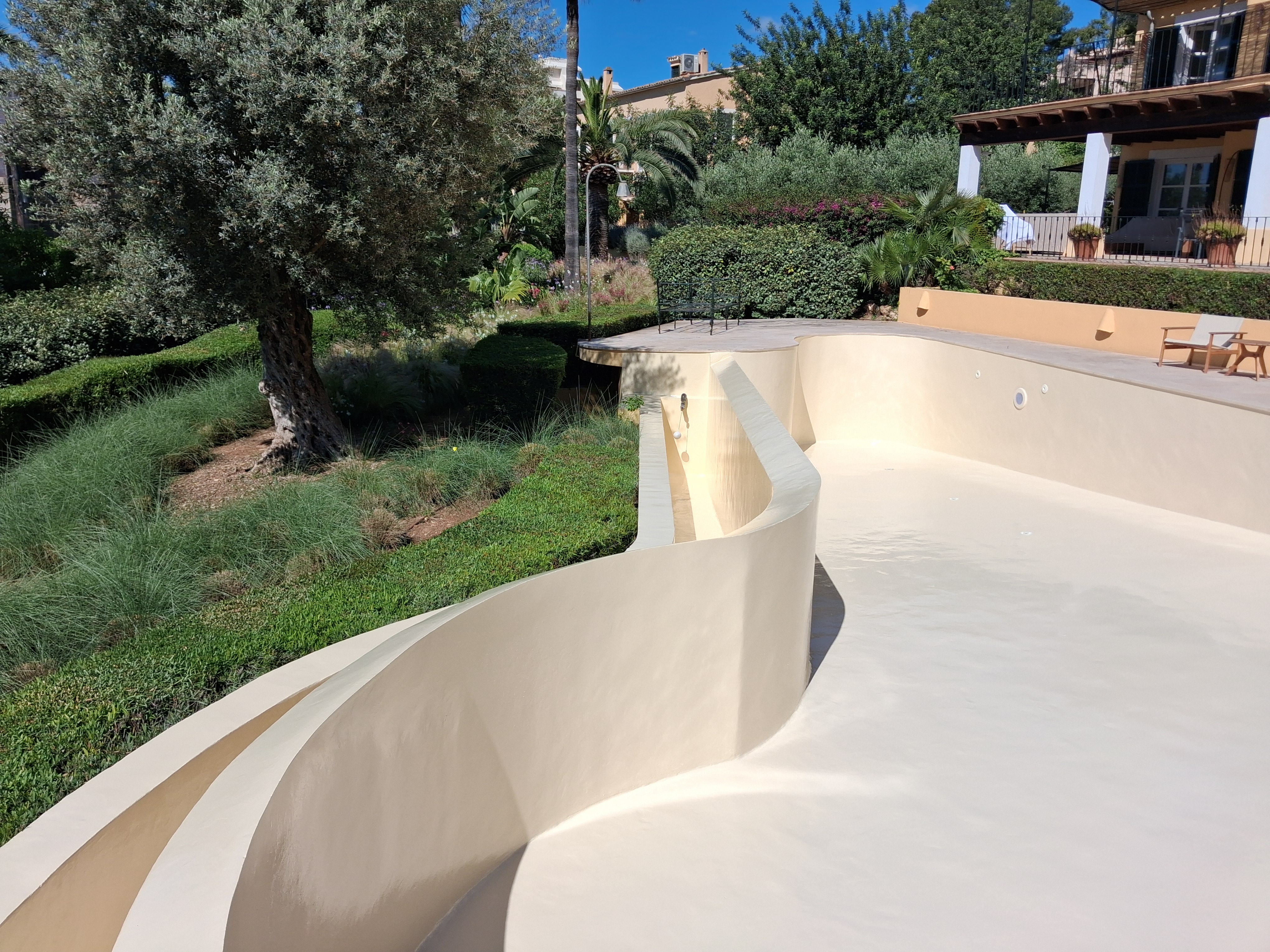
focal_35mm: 27
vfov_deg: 51.4
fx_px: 991
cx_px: 635
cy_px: 476
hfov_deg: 65.3
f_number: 1.8
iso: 25
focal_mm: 4
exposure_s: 1/1346
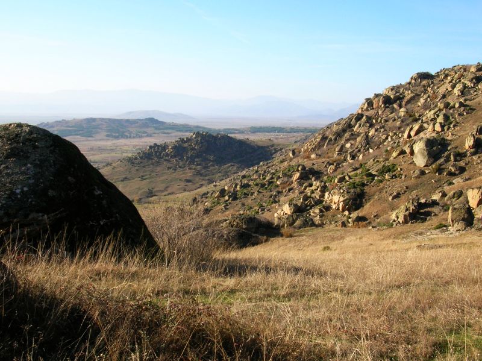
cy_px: 180
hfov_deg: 50.2
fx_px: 515
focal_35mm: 37
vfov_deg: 38.6
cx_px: 241
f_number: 5.8
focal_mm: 6.2
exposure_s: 1/163
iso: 50
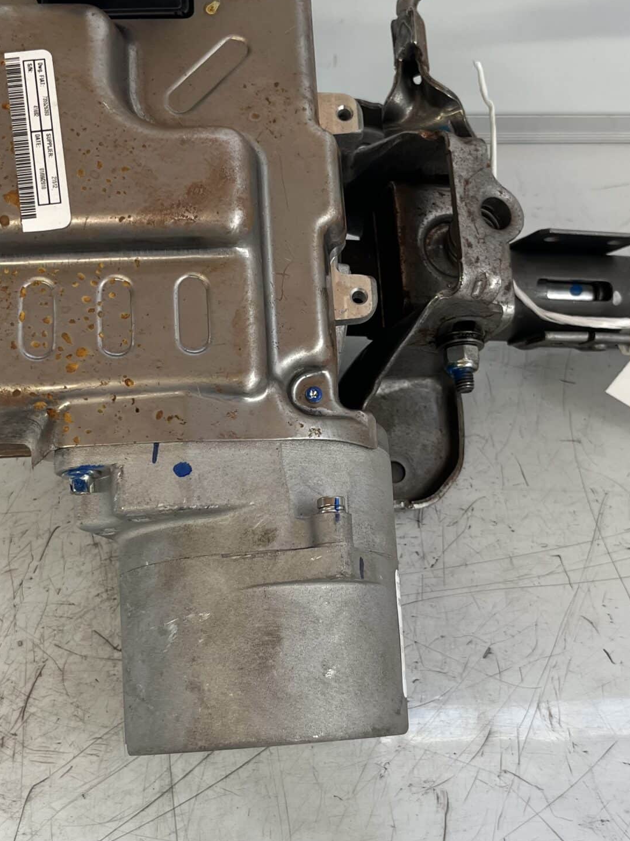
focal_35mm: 46
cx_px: 359
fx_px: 1116
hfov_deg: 31.5
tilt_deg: -49.2
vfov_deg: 41.2
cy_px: 402
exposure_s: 1/121
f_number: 1.6
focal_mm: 5.1
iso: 64
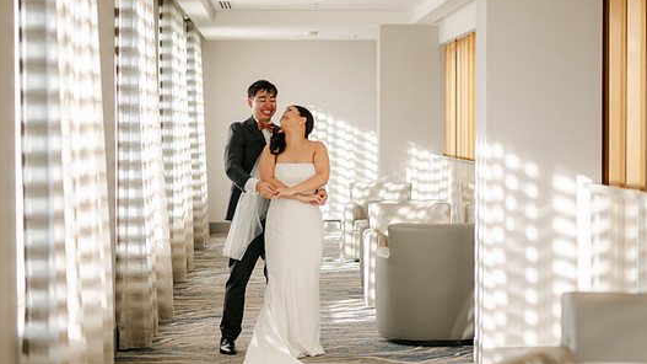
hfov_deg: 21.8
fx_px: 1681
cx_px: 351
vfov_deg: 12.3
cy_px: 191
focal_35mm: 98
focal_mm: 85
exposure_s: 1/100
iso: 64
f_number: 1.8
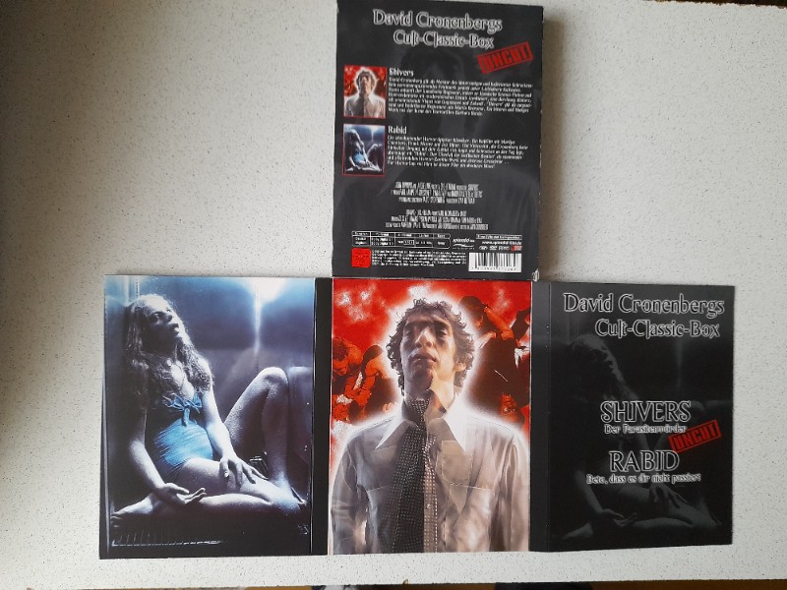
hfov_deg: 69.4
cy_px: 295
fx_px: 568
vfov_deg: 54.9
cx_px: 394
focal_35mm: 25
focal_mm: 4.6
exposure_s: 1/50
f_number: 2
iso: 400
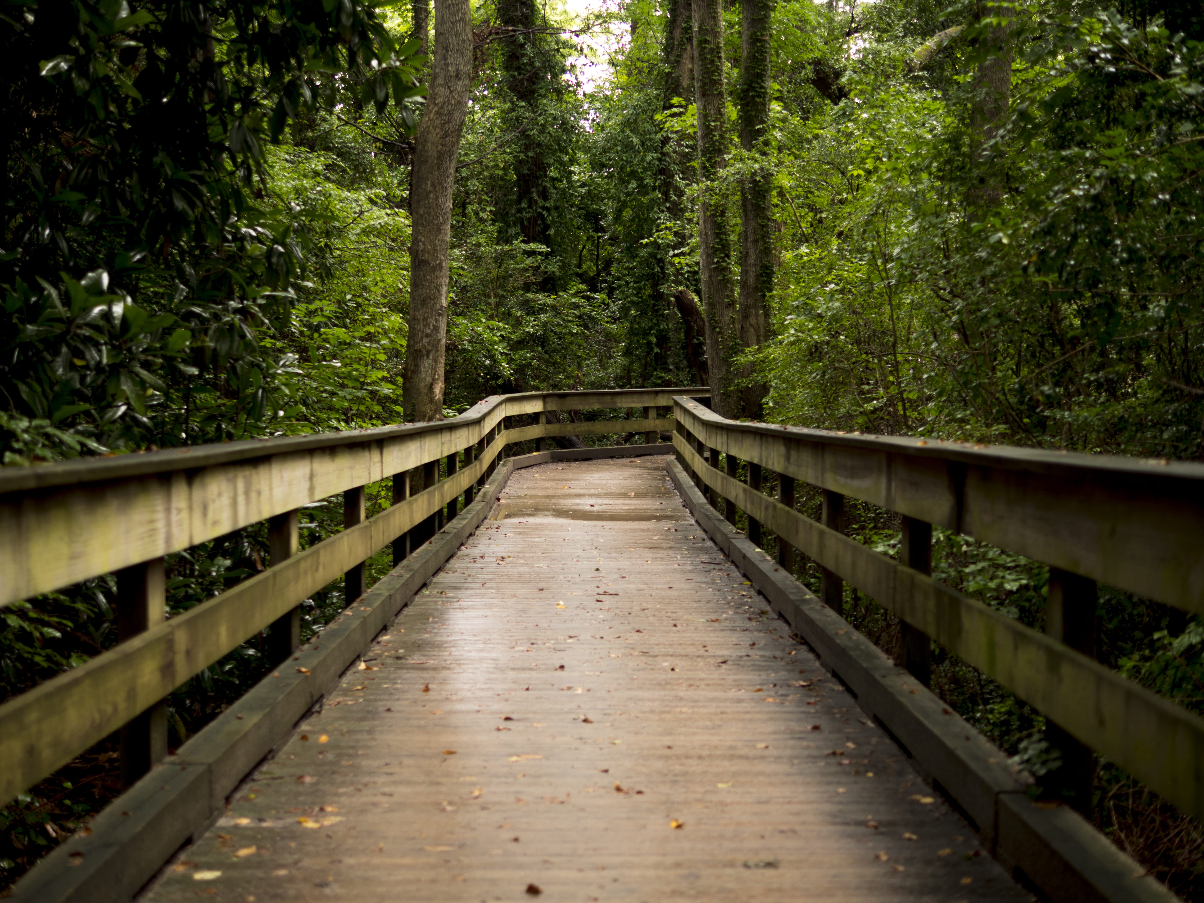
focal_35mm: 51
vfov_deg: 28.6
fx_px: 1774
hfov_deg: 37.5
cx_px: 591
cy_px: 453
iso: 100
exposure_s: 1/50
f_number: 1.4
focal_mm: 25
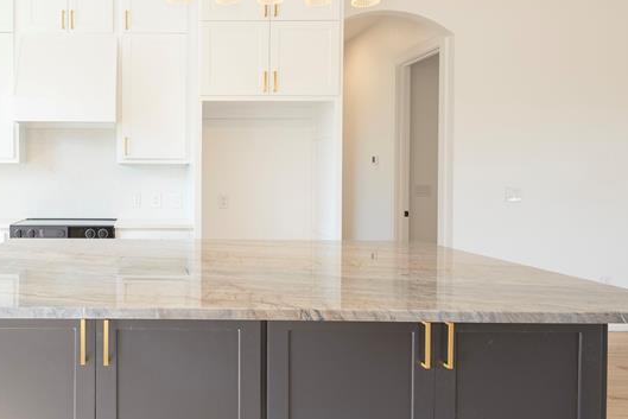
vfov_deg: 42.3
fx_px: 541
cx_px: 141
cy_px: 187
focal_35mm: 31
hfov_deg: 56.6
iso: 100
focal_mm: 16
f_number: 7.1
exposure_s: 1/13
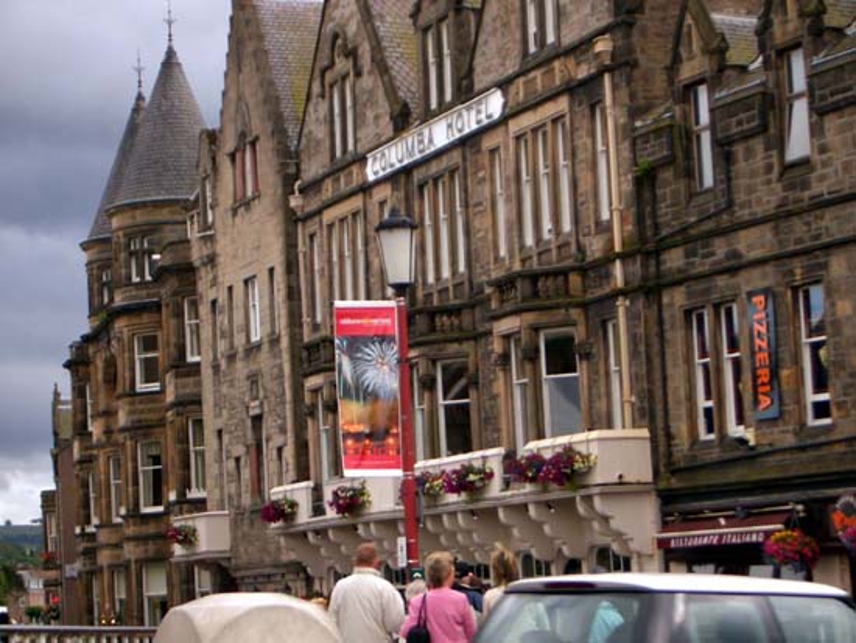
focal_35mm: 105
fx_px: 2598
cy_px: 322
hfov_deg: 18.7
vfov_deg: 14.1
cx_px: 428
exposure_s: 1/125
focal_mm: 17.4
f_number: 4.8
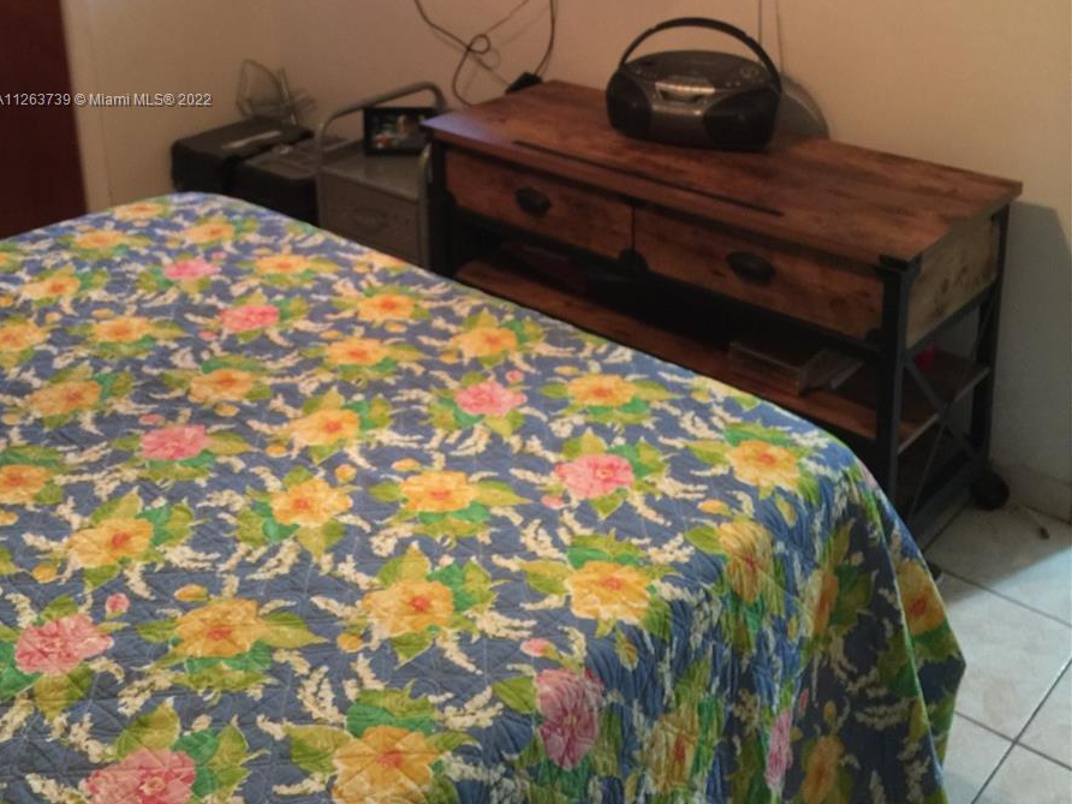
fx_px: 1208
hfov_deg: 47.9
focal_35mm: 39
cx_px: 532
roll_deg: +1.5
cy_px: 101
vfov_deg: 35.0
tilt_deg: -16.2
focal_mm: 4.15
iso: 80
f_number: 2.2
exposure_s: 1/4
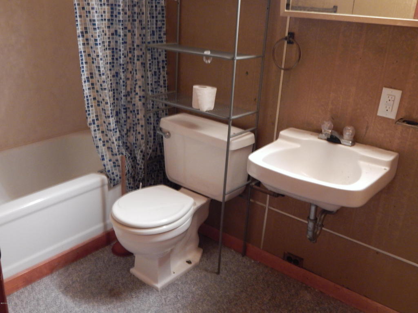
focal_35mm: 34
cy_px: 156
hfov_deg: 54.0
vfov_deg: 41.8
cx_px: 209
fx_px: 411
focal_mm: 6.1
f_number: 3.3
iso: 400
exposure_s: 1/13
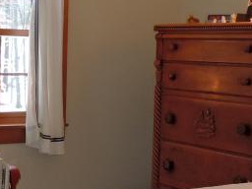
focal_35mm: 96
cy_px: 117
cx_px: 83
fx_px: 699
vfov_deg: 15.4
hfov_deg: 20.4
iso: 280
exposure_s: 1/40
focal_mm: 4.3
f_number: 3
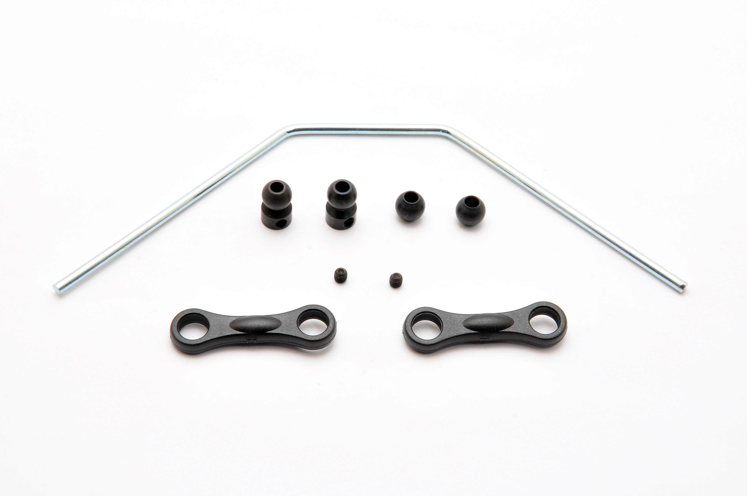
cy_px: 248
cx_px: 374
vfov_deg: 14.0
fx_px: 2021
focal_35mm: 98
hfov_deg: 20.9
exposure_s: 1/60
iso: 400
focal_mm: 65
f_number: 20
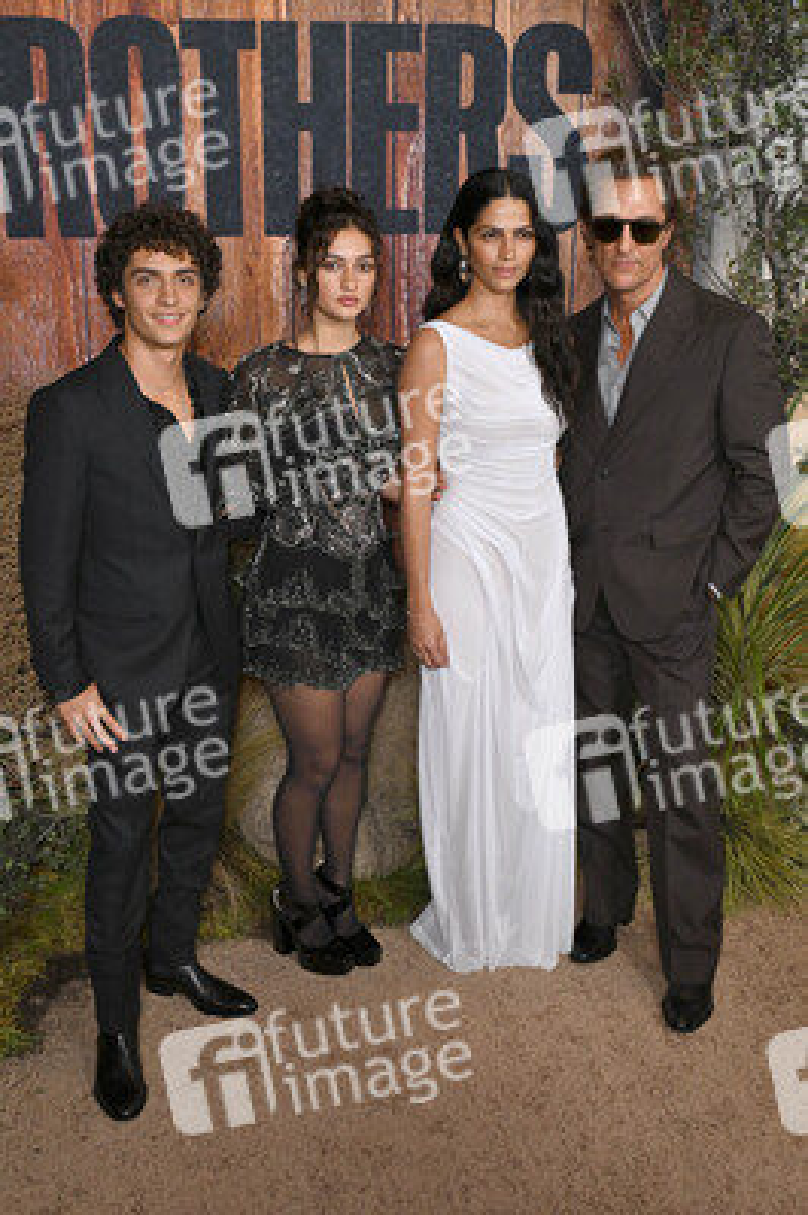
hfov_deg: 37.8
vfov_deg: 54.5
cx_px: 404
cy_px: 608
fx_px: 1180
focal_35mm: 35
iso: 1000
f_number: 7.1
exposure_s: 1/250
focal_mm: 35
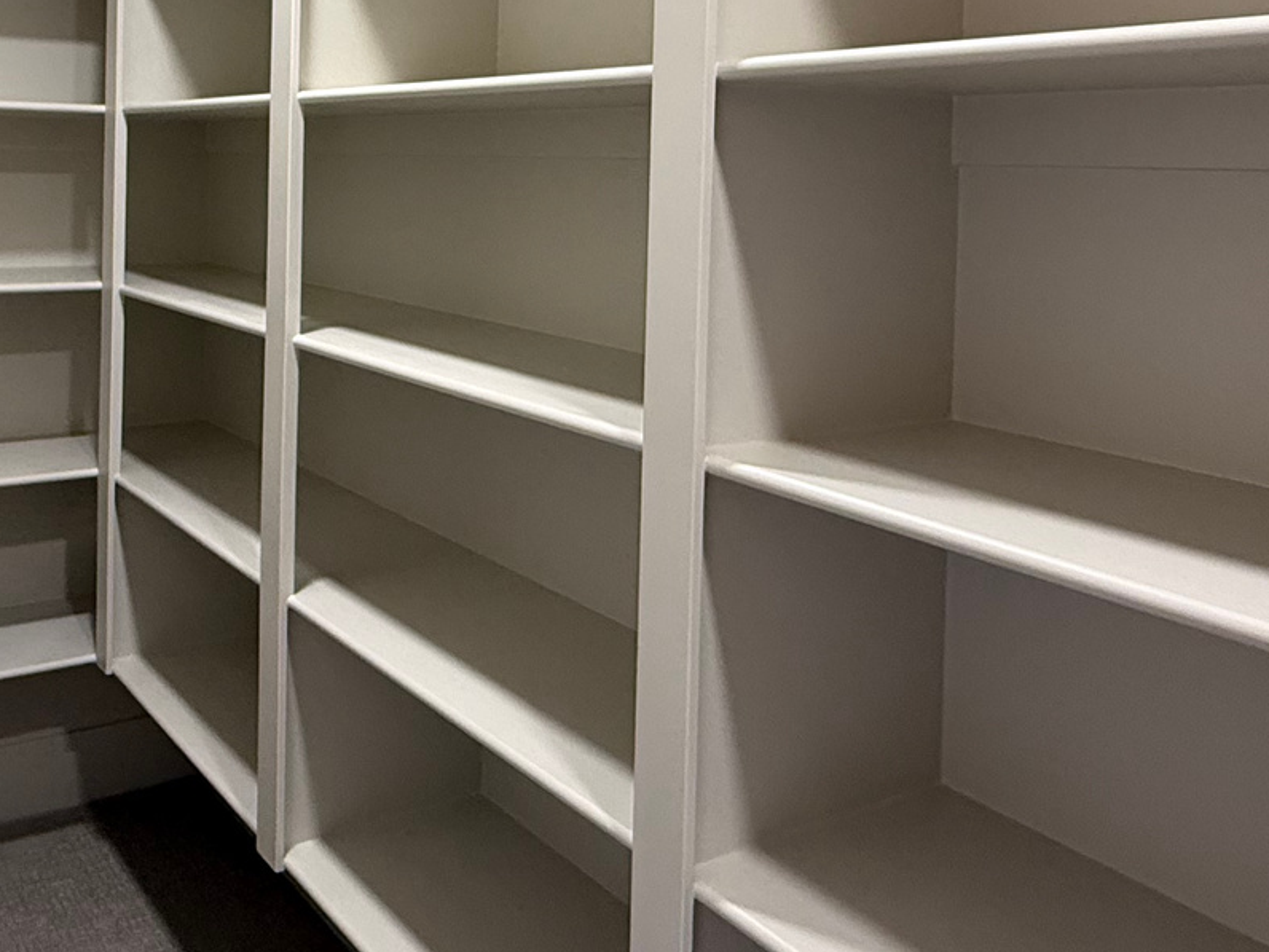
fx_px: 1320
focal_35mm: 36
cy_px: 185
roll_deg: -1.1
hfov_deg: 50.6
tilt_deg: +0.3
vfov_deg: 38.1
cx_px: 438
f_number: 2.2
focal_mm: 2.22
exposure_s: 1/60
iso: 250
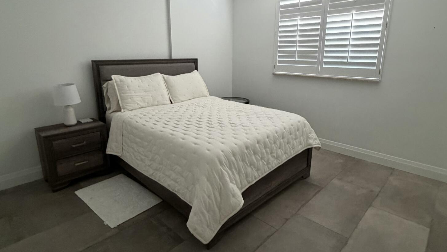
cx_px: 225
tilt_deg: -14.4
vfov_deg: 53.5
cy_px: 114
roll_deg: -0.8
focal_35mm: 21
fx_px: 249
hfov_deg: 83.8
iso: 640
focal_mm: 2.22
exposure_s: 1/60
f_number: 2.2
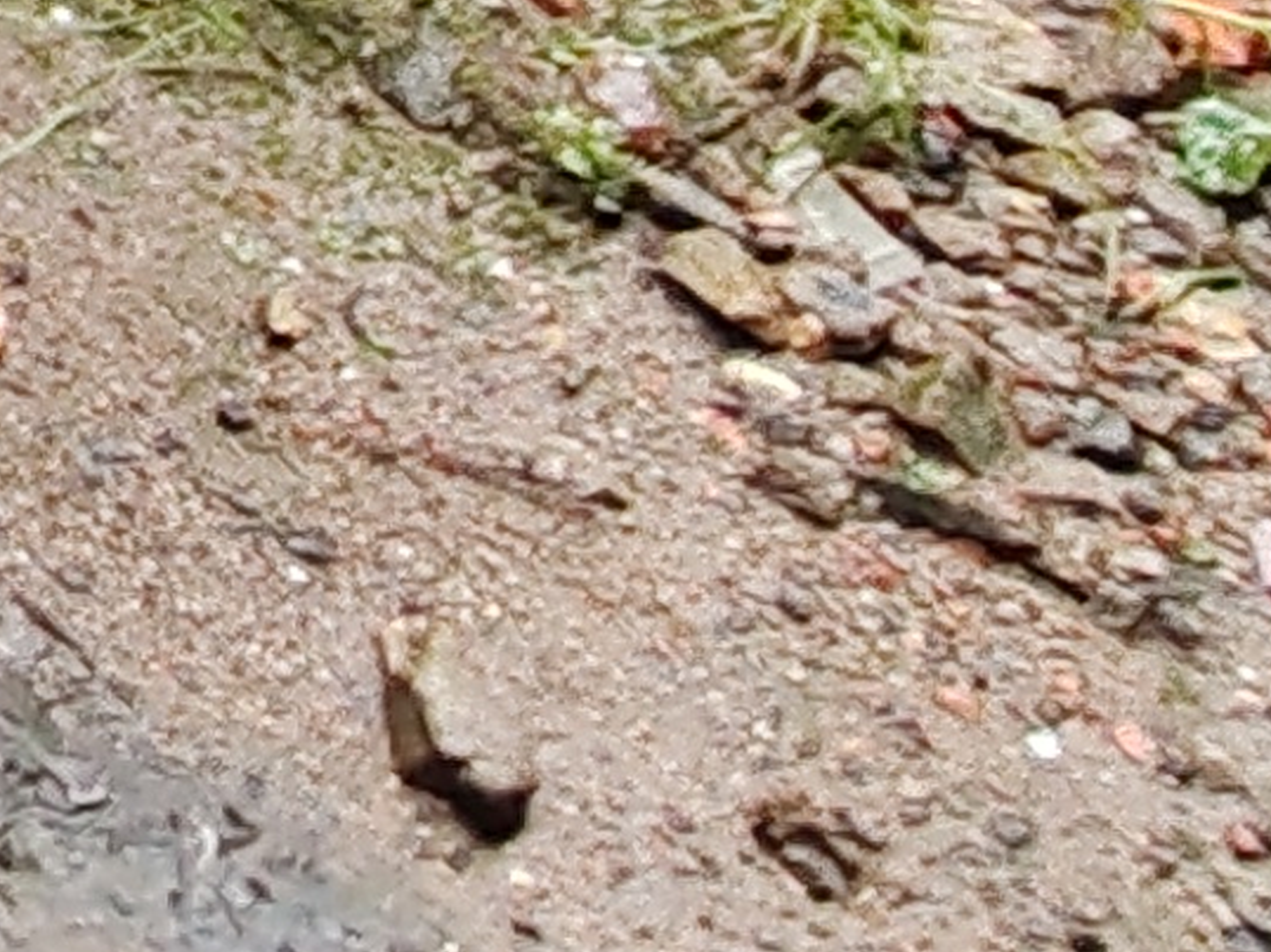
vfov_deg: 9.1
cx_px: -2138
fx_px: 4367
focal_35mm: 119
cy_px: -2183
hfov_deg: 11.9
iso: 100
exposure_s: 1/33
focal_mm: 1.96
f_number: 2.2
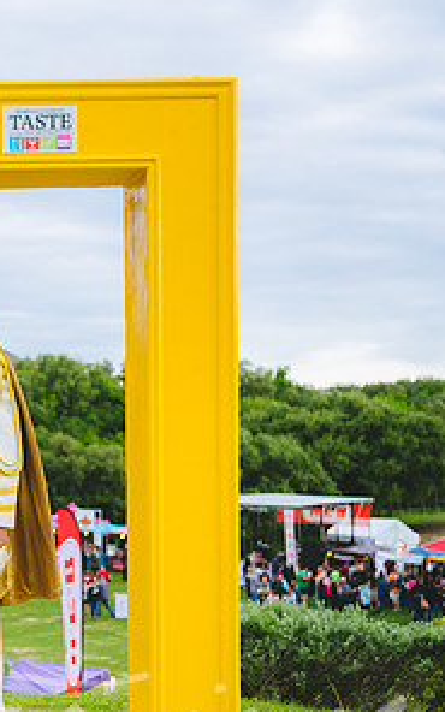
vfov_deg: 24.5
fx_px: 1630
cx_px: -140
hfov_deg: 14.8
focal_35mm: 84
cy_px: 461
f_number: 2.8
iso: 64
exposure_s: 1/200
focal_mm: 42
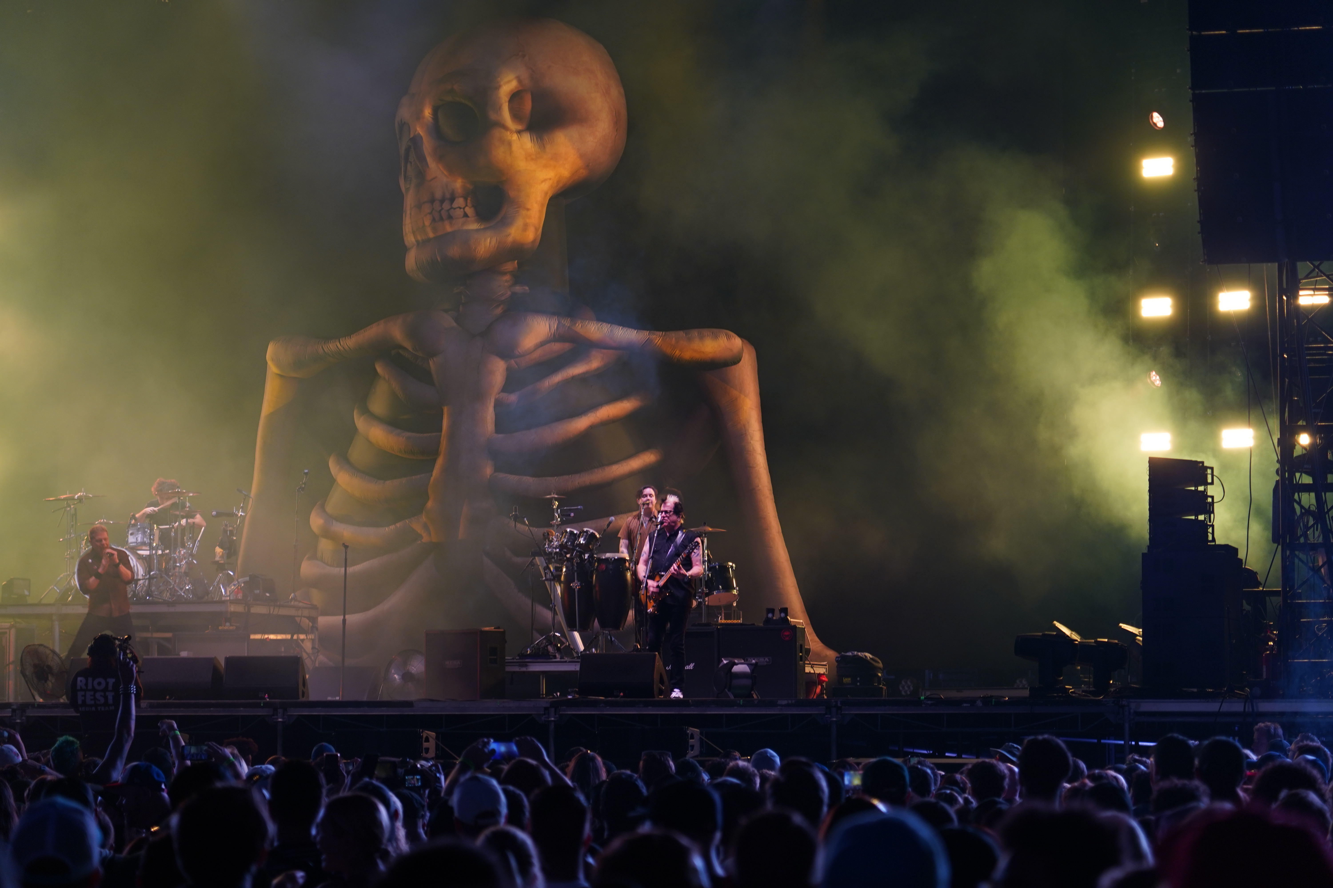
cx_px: 666
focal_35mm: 105
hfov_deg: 19.5
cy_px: 444
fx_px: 3888
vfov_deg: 13.0
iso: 500
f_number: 4
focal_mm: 105
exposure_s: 1/125
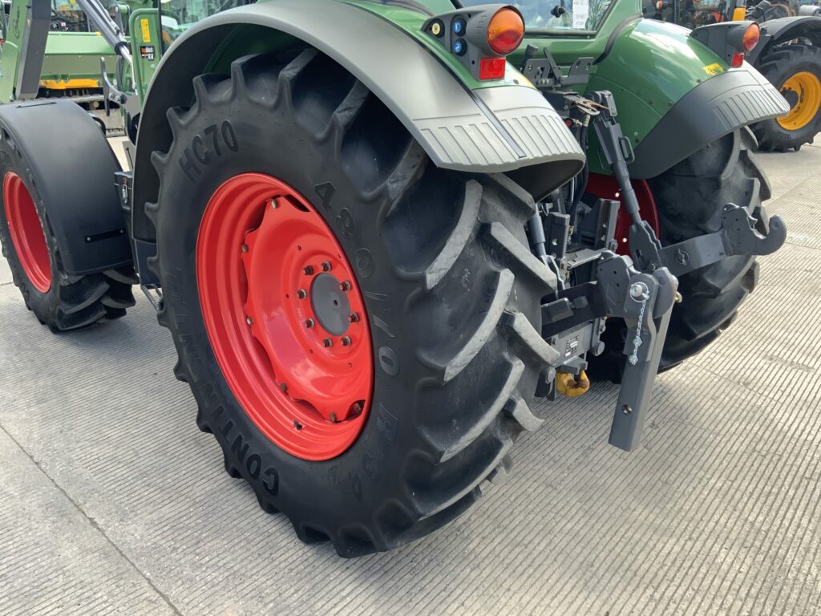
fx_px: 688
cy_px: 308
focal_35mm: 29
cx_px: 410
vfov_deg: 48.2
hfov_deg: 61.7
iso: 16
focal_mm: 3
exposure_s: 1/194
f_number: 1.8
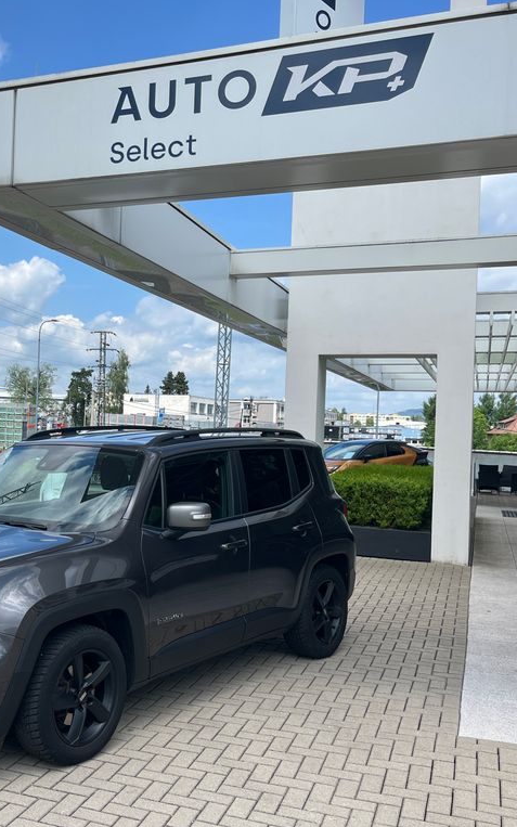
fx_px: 834
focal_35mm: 37
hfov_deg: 33.5
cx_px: 109
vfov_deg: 52.7
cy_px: 413
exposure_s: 1/1389
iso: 50
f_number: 1.6
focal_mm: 5.1
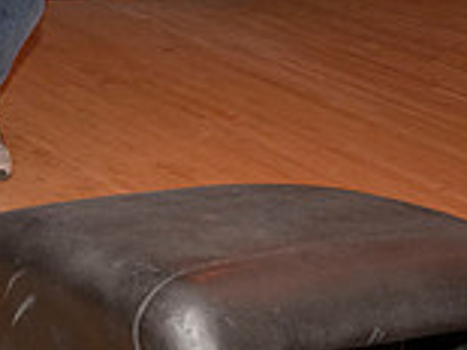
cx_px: -368
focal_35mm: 126
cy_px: -225
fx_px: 1699
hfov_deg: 14.0
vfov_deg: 11.1
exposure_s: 1/80
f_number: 5.6
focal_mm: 35
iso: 1000
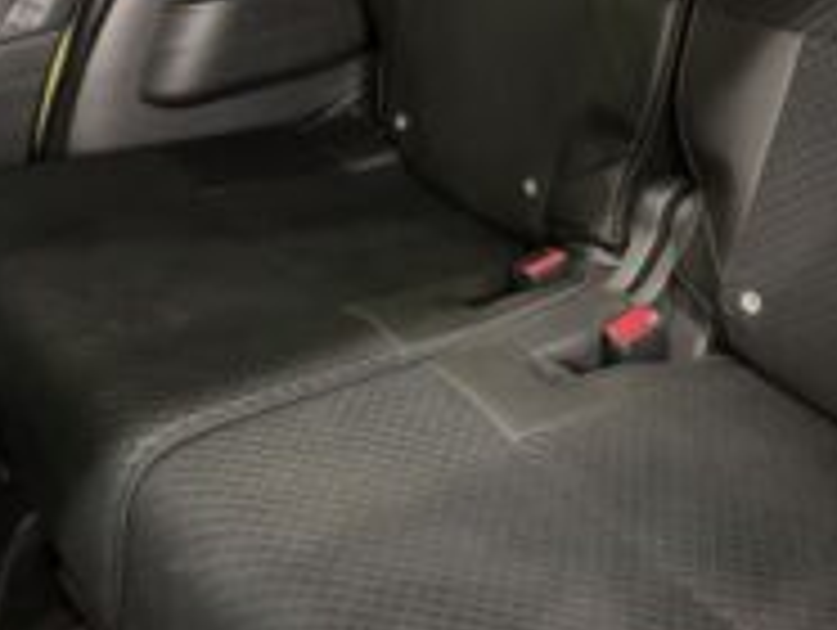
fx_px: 1186
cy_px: 119
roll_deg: +1.6
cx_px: 544
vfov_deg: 29.0
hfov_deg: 38.5
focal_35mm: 49
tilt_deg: -20.4
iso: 1000
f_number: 1.6
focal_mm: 5.96
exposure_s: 1/25
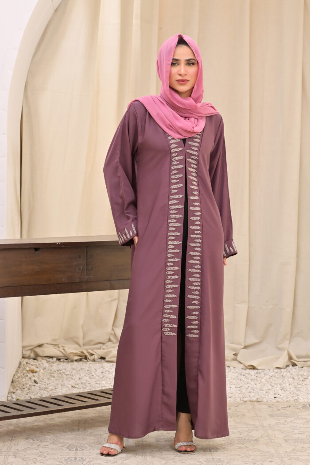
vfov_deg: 23.9
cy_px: 232
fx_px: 1099
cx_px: 155
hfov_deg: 16.1
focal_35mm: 85
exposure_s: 1/200
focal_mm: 85
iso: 400
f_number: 7.1
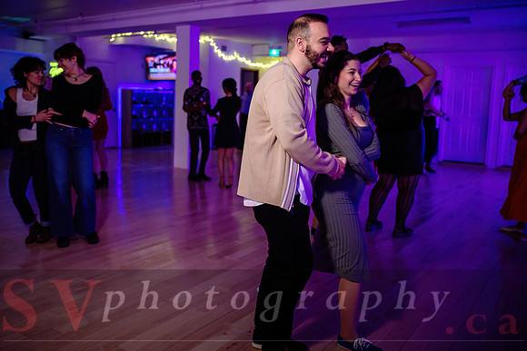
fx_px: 459
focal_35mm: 31
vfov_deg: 41.8
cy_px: 154
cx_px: 232
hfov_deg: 59.5
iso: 2000
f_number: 2
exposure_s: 1/200
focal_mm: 28
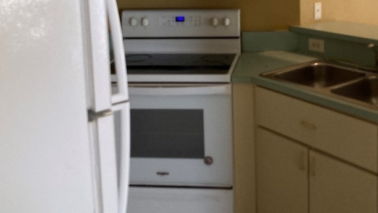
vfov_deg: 22.9
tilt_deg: -12.0
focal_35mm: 51
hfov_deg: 40.3
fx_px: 511
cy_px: 20
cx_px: 238
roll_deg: +0.8
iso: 125
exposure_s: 1/60
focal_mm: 3.99
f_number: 1.8
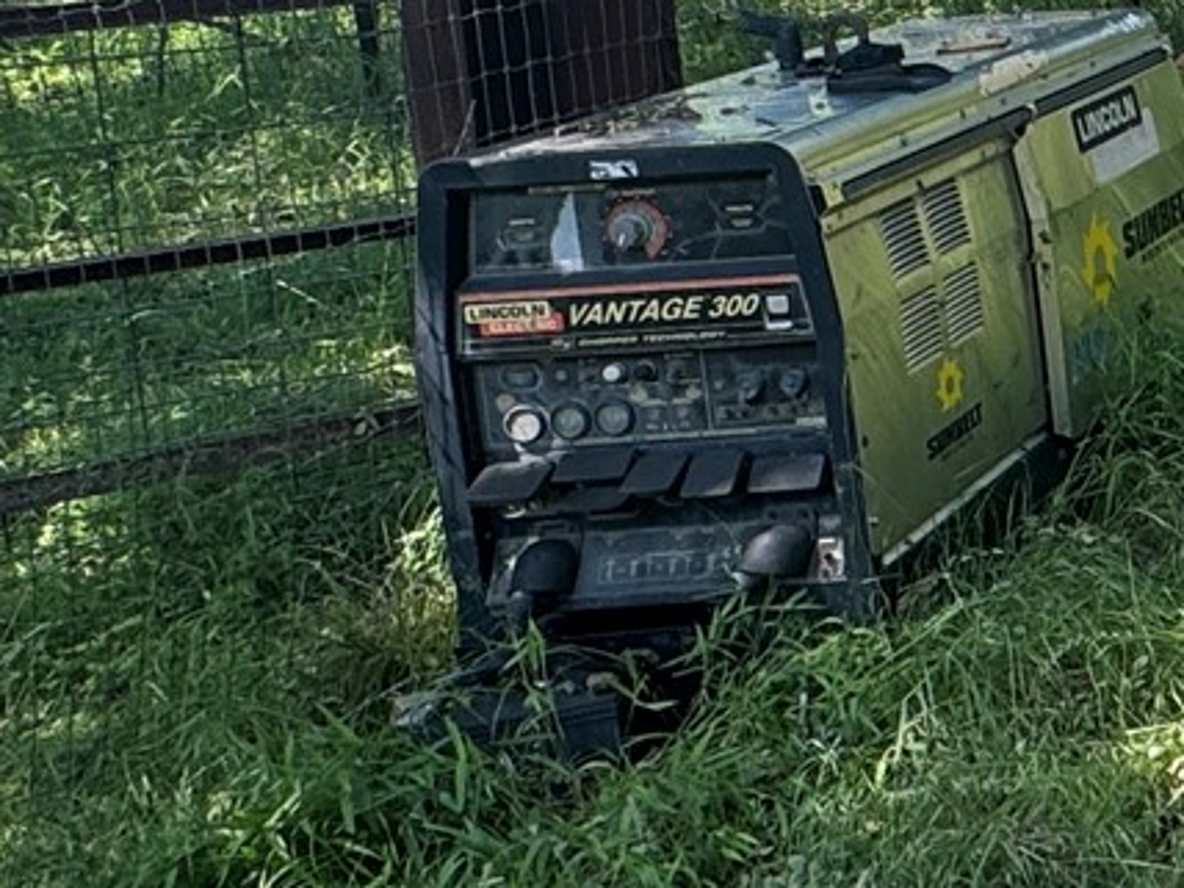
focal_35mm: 67
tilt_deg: -9.0
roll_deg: -0.7
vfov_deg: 21.2
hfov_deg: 21.4
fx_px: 2292
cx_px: 2011
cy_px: 8
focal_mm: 2.22
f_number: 2.2
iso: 40
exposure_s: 1/202
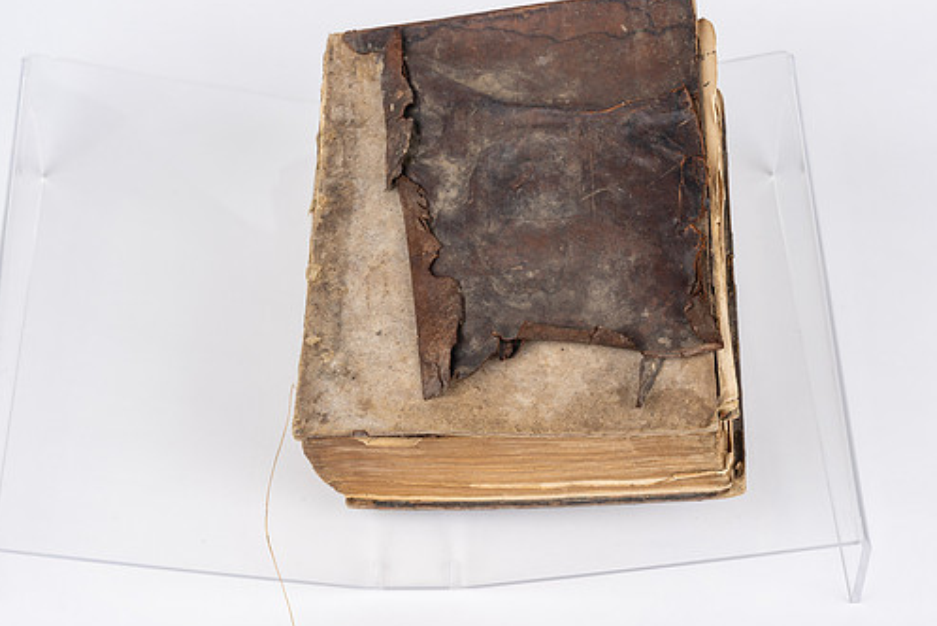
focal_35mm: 70
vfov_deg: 19.5
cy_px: 278
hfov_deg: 28.8
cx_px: 413
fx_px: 1823
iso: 100
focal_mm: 60
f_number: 13
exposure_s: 1/125
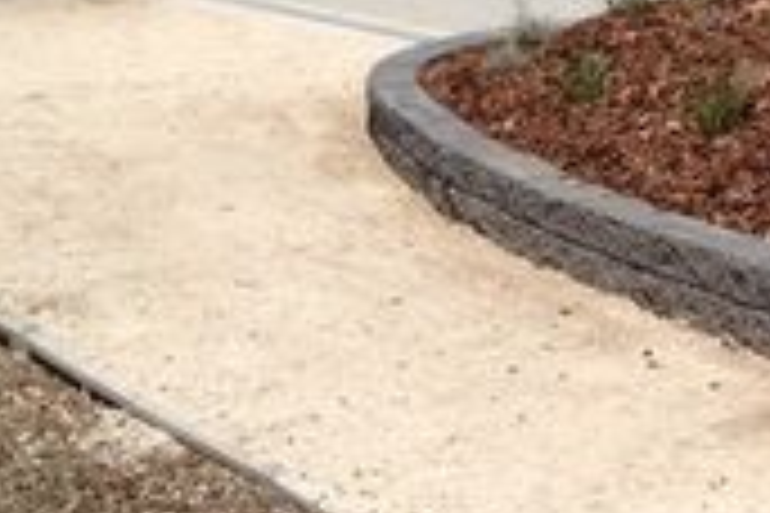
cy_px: -22
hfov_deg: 18.9
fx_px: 2181
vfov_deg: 13.2
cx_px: 919
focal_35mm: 102
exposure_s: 1/3460
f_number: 2.4
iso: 50
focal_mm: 4.28
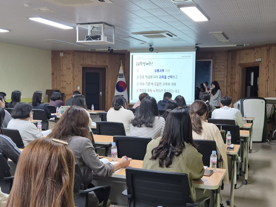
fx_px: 183
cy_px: 104
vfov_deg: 58.9
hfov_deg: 73.9
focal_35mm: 23
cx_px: 138
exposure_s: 1/60
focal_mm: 5.4
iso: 100
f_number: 1.8
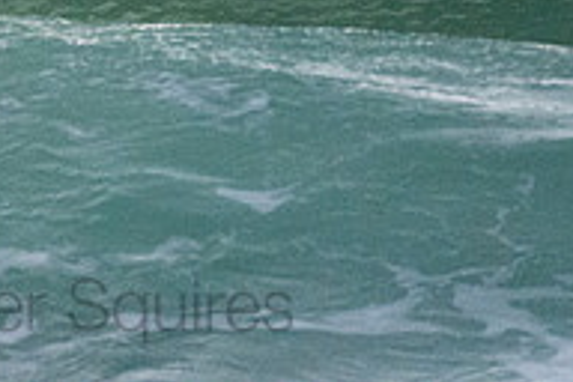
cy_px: -190
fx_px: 35969
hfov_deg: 0.9
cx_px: 63
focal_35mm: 2260
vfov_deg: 0.6
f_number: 5.6
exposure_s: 1/1250
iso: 7200
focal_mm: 500
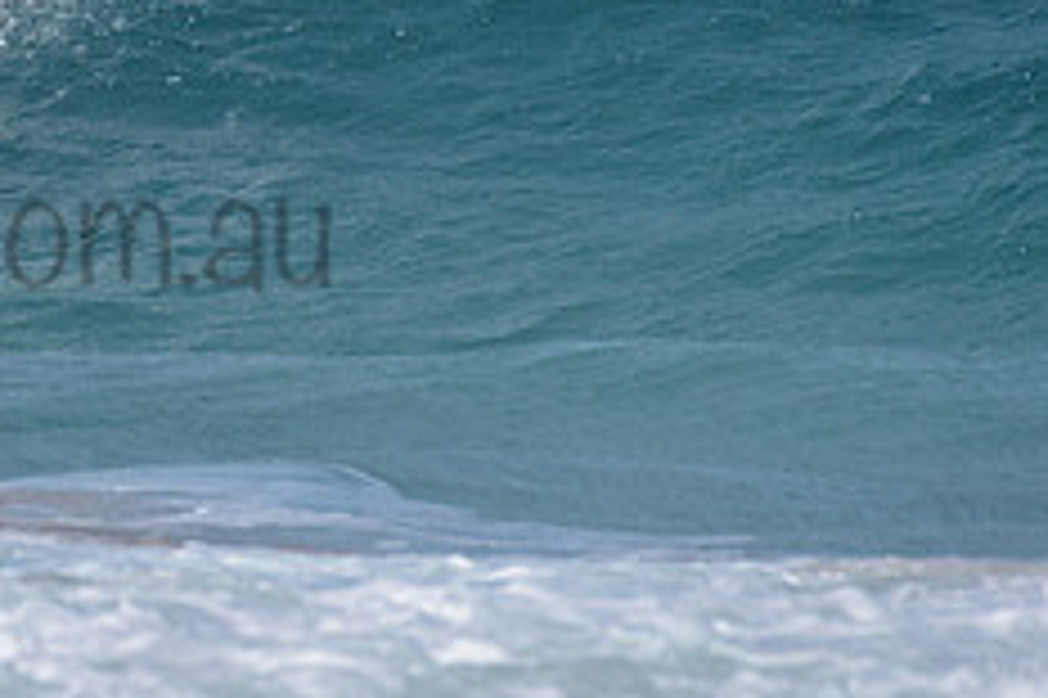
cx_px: -381
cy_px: 57
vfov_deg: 0.9
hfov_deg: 1.3
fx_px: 44507
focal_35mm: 1530
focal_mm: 500
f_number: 5.6
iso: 100
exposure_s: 1/2000
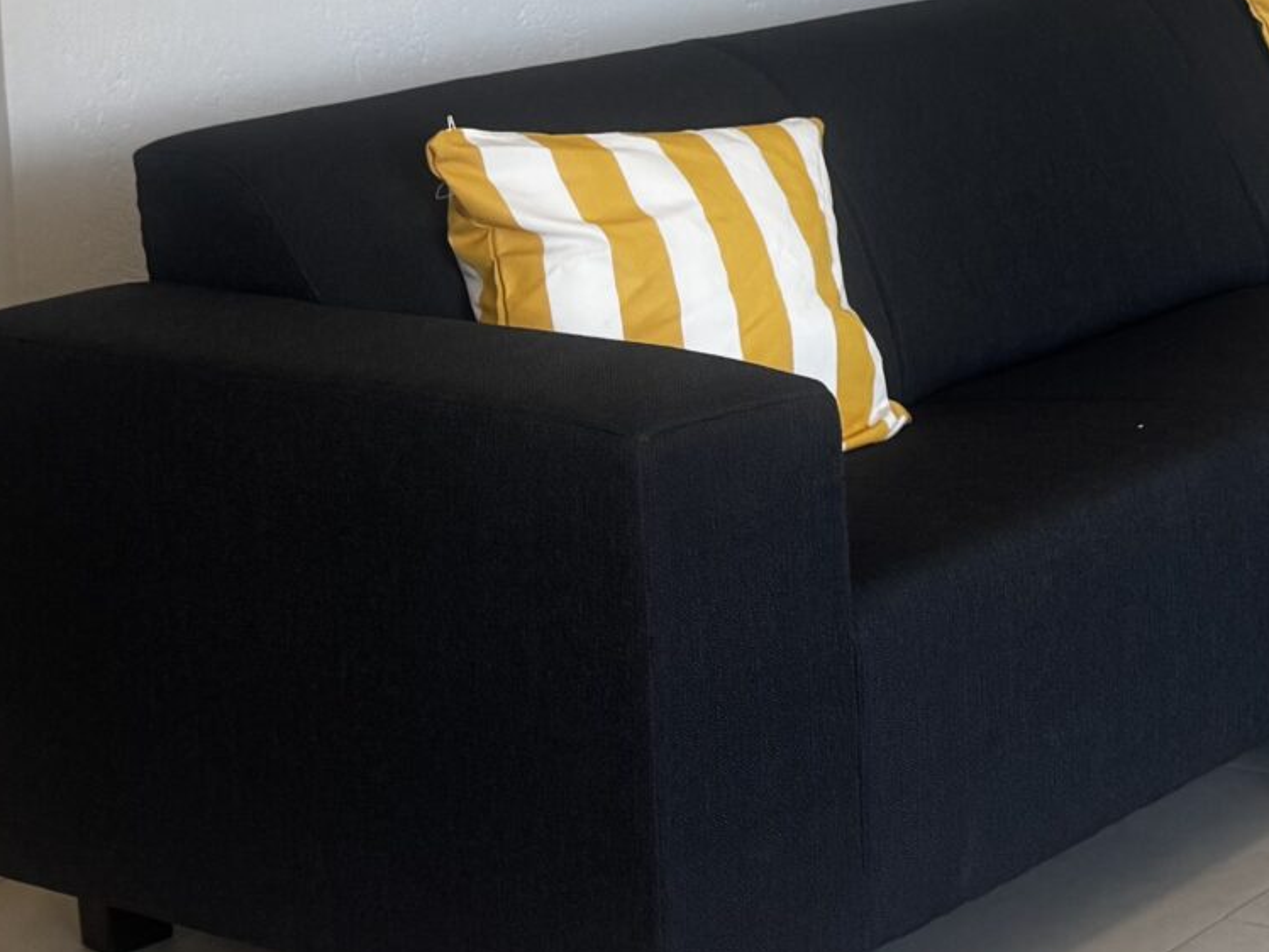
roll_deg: +2.3
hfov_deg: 20.4
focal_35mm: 82
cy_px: -190
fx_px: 3007
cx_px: 1906
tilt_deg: -3.2
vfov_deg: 17.2
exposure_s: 1/100
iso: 125
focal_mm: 6.76
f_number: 1.78
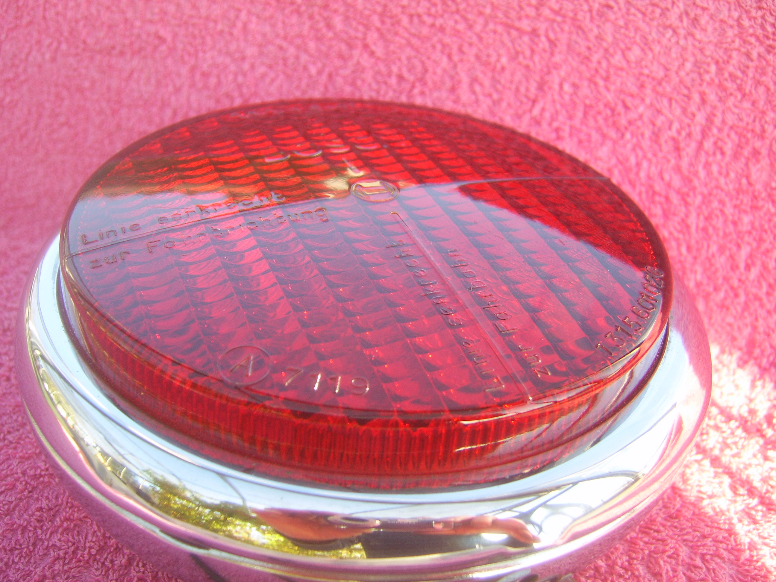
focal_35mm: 38
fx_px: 852
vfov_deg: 37.7
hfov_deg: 49.0
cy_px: 291
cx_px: 388
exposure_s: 1/100
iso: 50
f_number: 2.8
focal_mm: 7.8
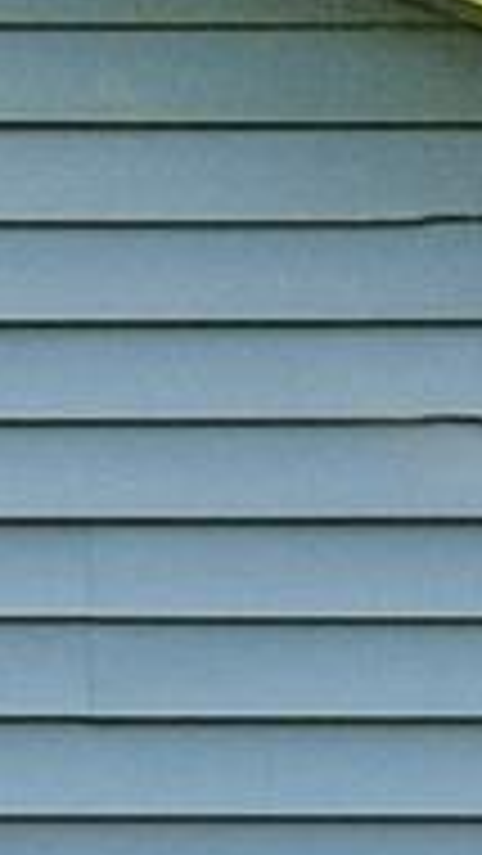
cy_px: 907
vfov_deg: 6.0
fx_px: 8195
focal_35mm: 361
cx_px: -1162
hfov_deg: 3.3
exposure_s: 1/1600
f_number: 8
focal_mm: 32
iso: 400
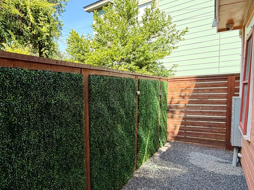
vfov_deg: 51.2
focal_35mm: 27
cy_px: 109
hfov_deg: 60.9
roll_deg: +1.6
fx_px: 198
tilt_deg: -5.5
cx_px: 57
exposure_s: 1/203
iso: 50
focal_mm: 2.22
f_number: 2.2
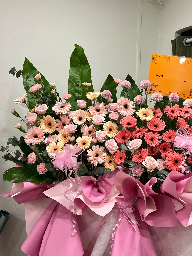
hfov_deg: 41.4
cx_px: 122
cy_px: 143
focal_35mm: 34
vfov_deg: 53.8
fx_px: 251
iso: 100
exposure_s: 1/100
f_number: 1.5
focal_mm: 5.7
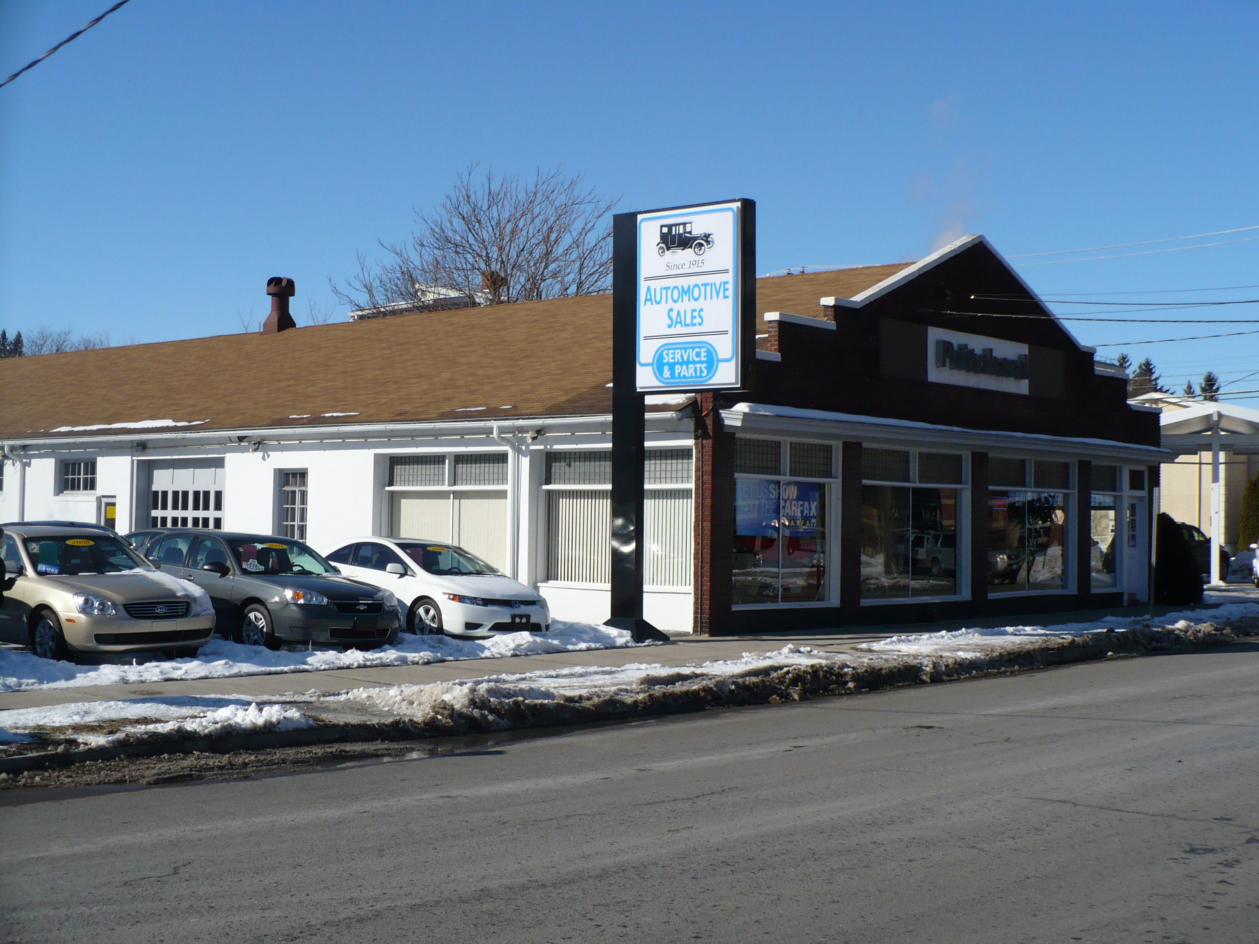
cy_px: 472
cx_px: 630
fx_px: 1746
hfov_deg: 39.7
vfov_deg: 30.3
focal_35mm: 48
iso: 100
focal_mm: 7.9
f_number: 9
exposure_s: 1/320
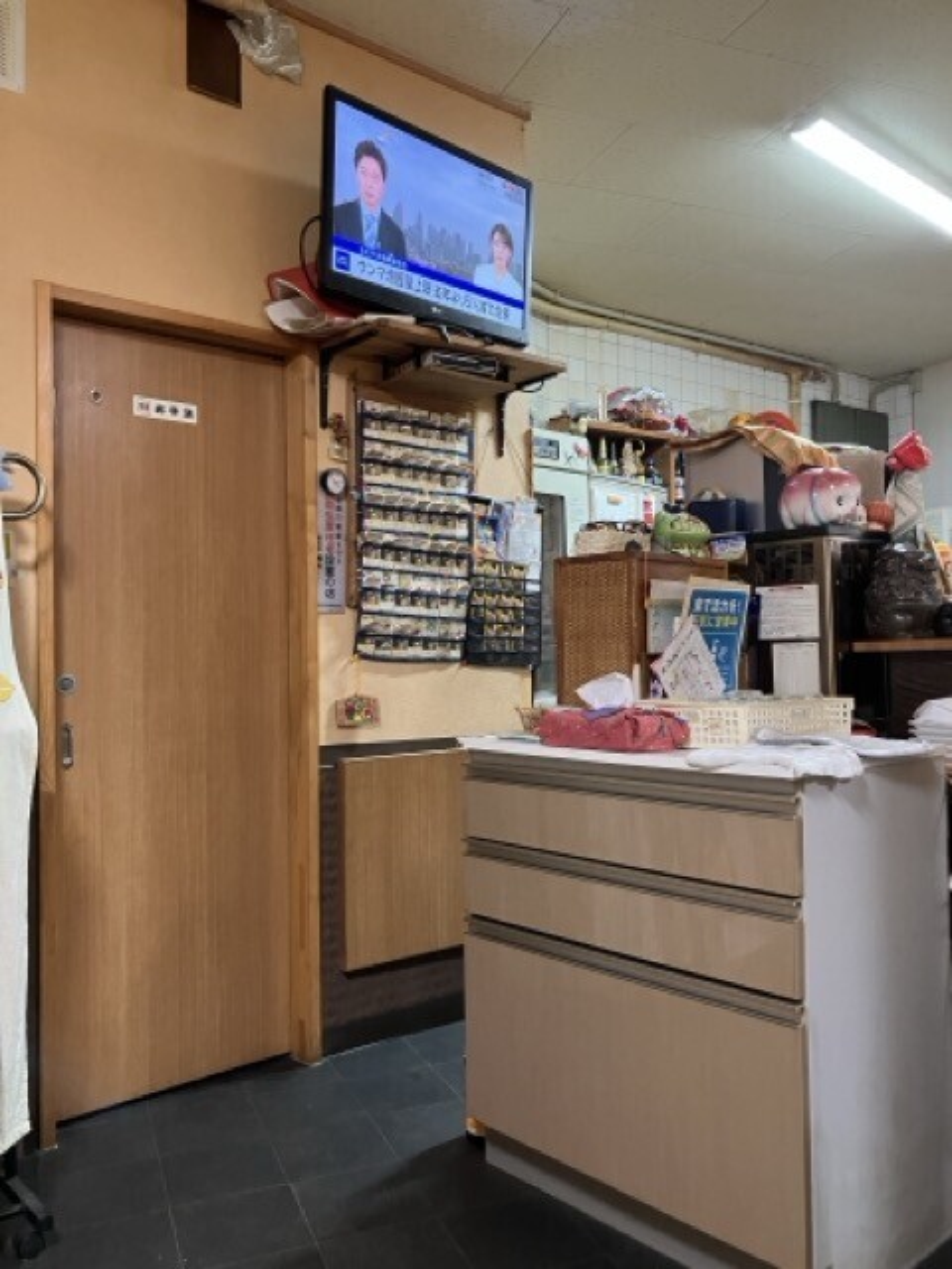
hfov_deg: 49.7
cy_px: 634
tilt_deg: +1.6
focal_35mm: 28
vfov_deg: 63.4
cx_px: 476
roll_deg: -0.1
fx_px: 1027
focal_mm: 3.99
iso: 320
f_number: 1.8
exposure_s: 1/60
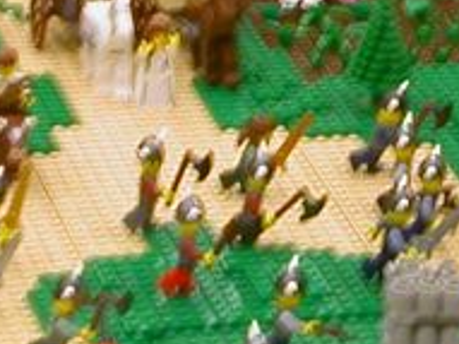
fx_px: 4267
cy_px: -135
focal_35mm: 322
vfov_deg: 4.6
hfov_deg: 6.1
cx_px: 675
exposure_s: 1/5.5
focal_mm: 11.8
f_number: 4
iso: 100
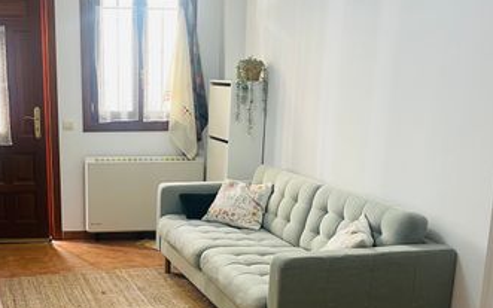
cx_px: 156
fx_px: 645
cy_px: 234
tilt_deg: -16.1
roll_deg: -0.4
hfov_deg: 41.2
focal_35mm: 48
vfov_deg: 26.5
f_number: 1.6
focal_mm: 5.1
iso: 125
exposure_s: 1/50
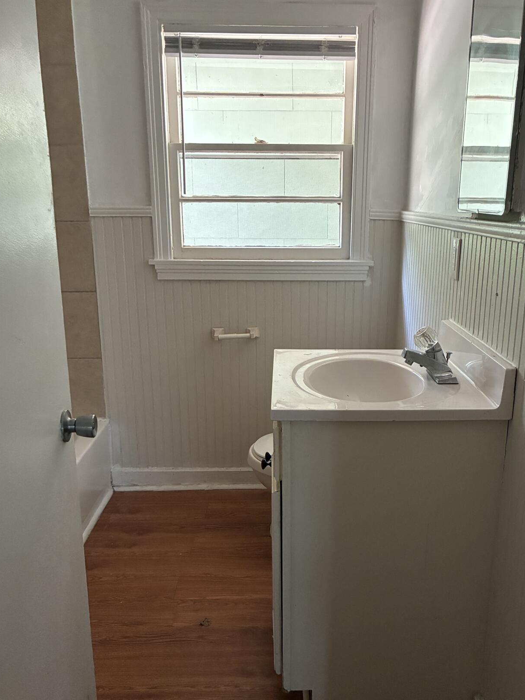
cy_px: 394
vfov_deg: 56.6
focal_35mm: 32
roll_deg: +0.2
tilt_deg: -17.1
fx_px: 647
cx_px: 296
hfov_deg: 44.1
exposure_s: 1/60
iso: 250
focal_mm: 4.2
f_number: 1.64
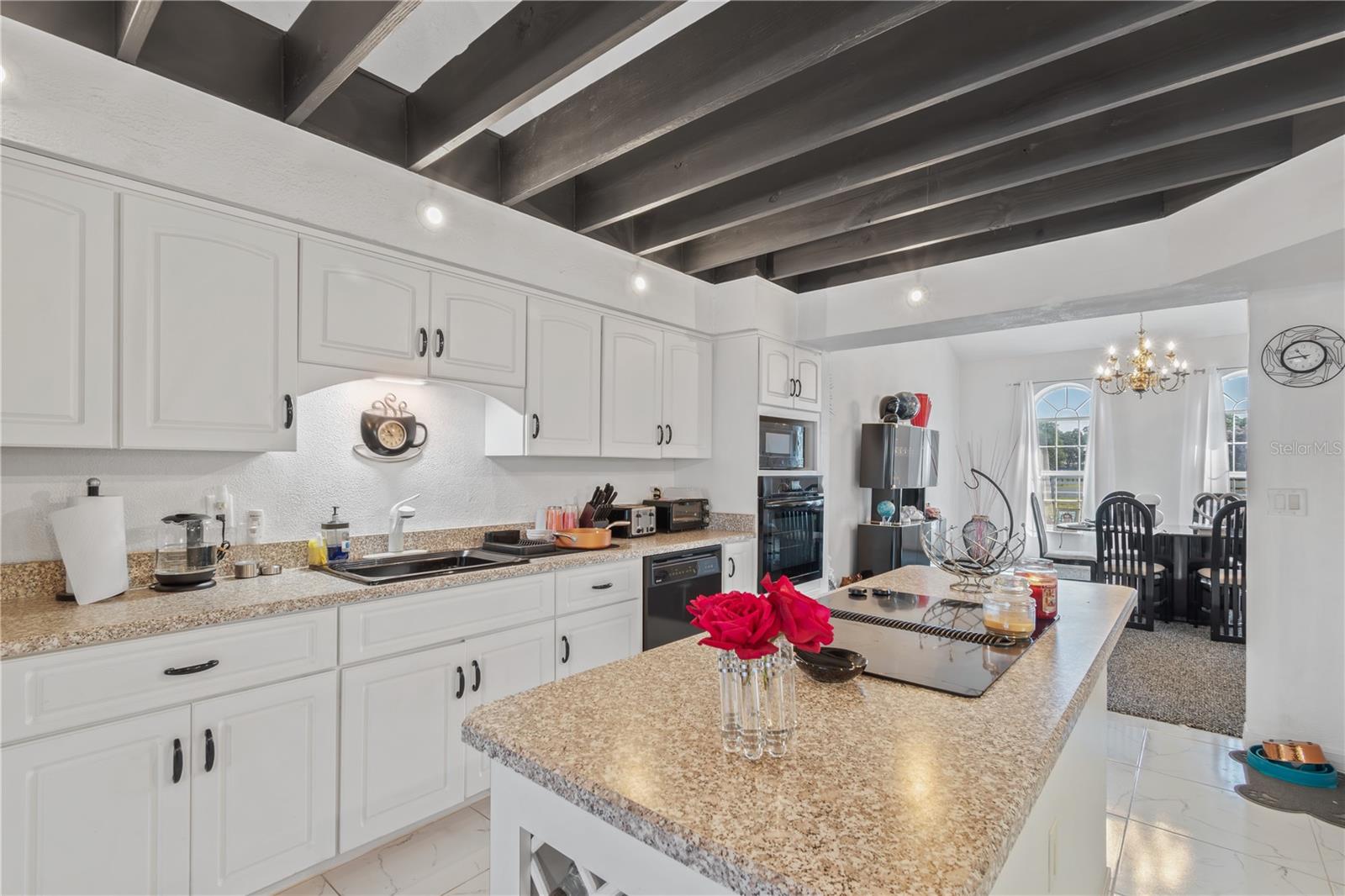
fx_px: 560
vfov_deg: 77.3
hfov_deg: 100.4
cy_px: 448
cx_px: 672
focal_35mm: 15
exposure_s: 1/2
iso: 250
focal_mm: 10
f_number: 9
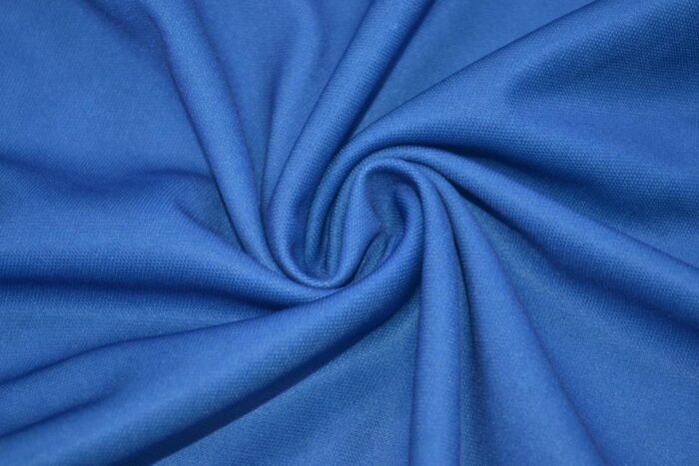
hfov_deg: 24.6
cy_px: 233
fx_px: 1602
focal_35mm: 82
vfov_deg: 16.6
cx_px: 350
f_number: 5.6
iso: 200
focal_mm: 55
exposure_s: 1/60
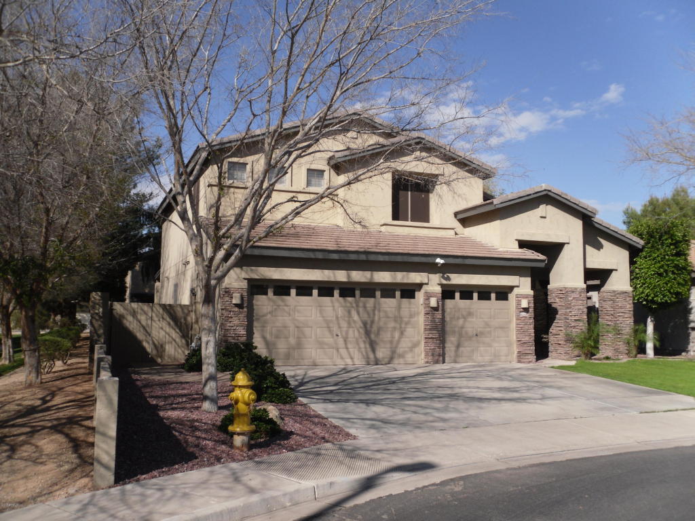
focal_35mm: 45
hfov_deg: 42.1
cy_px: 260
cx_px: 348
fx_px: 903
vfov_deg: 32.2
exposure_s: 1/224
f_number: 8.2
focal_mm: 6.3
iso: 80
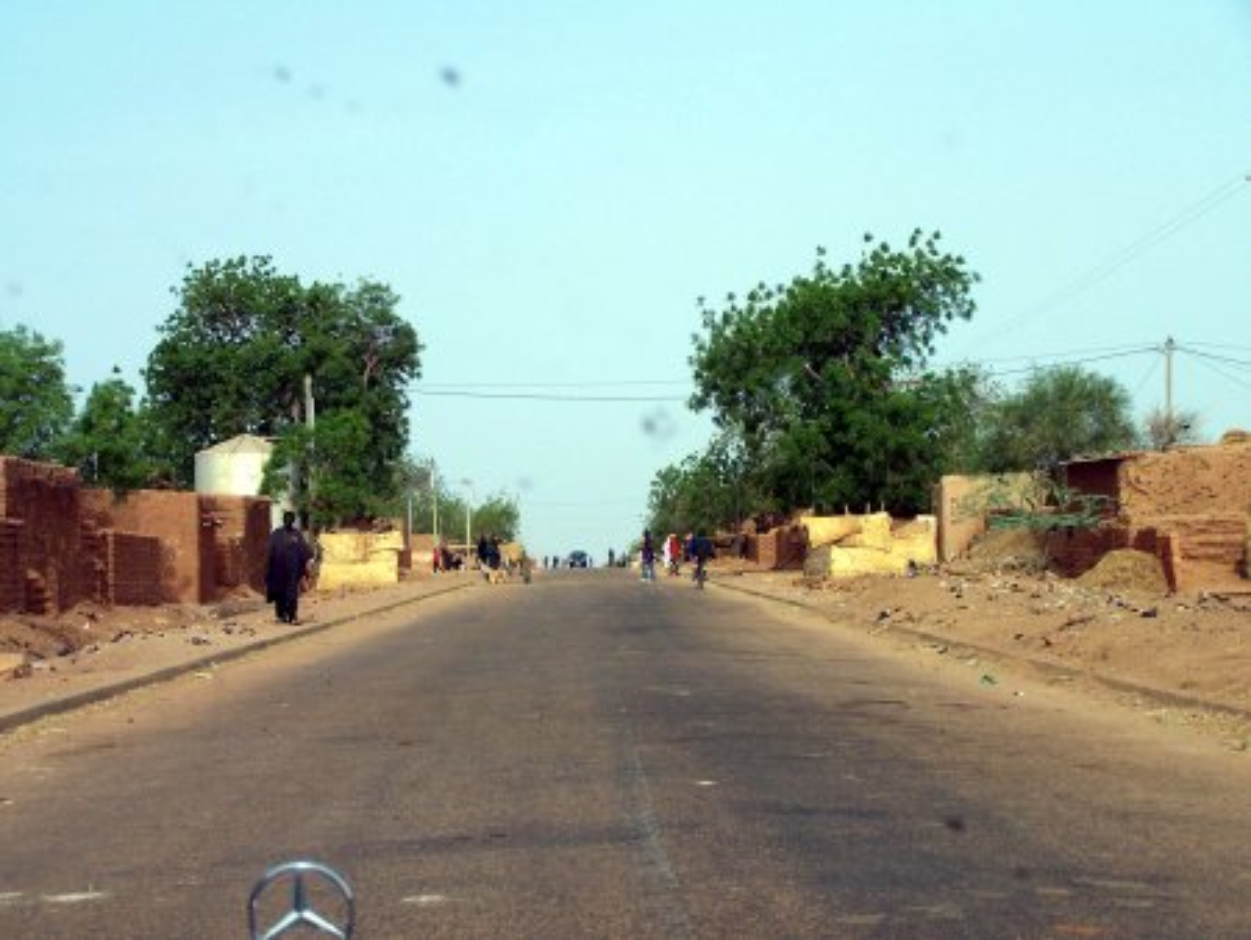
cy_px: 470
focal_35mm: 75
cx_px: 626
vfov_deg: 19.7
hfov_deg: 26.0
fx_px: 2712
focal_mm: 12.4
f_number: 3.2
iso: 80
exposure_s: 1/1000
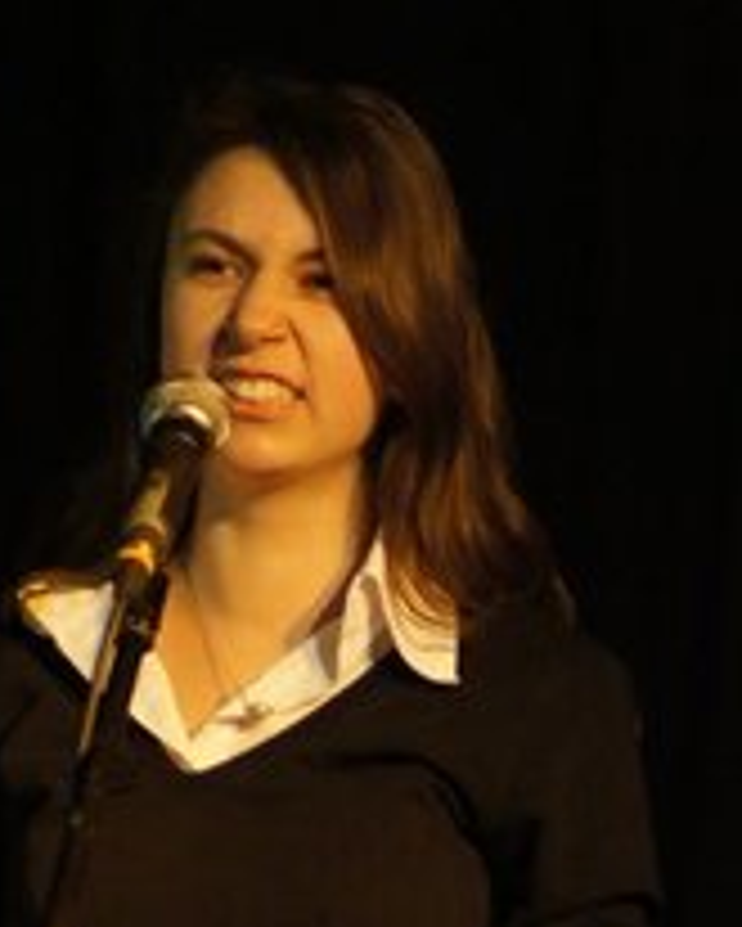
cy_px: 938
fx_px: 30859
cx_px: 268
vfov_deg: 1.7
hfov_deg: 1.4
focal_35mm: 1125
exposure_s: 1/80
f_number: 5.6
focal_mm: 300
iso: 3200
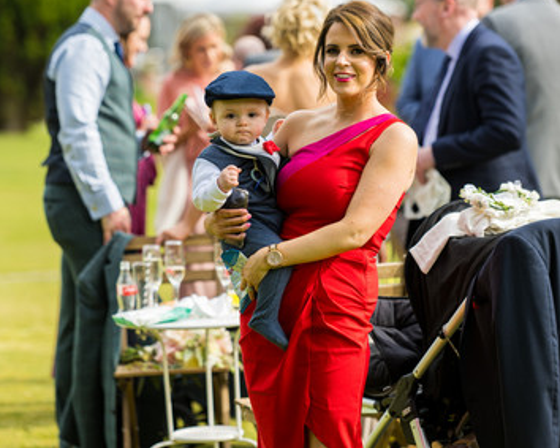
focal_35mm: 178
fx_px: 2949
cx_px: 247
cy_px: 233
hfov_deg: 10.8
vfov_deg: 8.7
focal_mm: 140
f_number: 2.8
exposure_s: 1/640
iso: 80
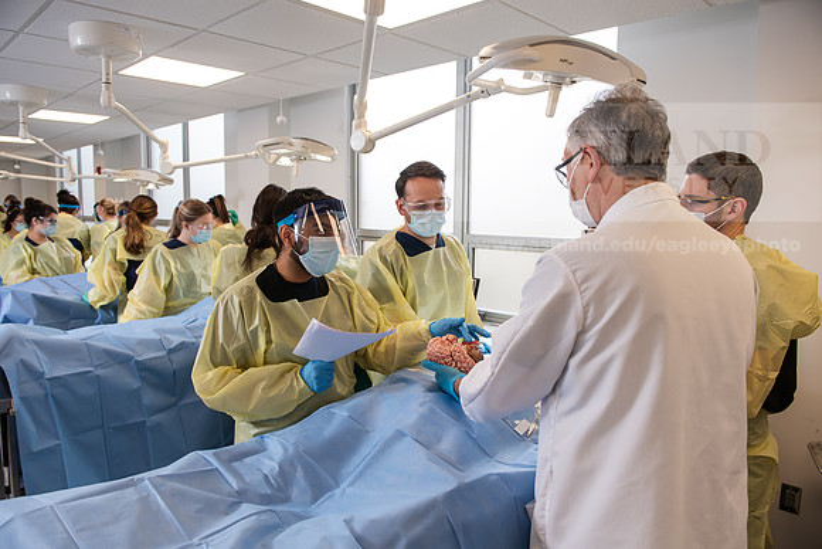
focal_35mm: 24
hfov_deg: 73.7
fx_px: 548
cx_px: 411
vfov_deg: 53.2
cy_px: 274
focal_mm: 24
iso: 500
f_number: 4.5
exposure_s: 1/200
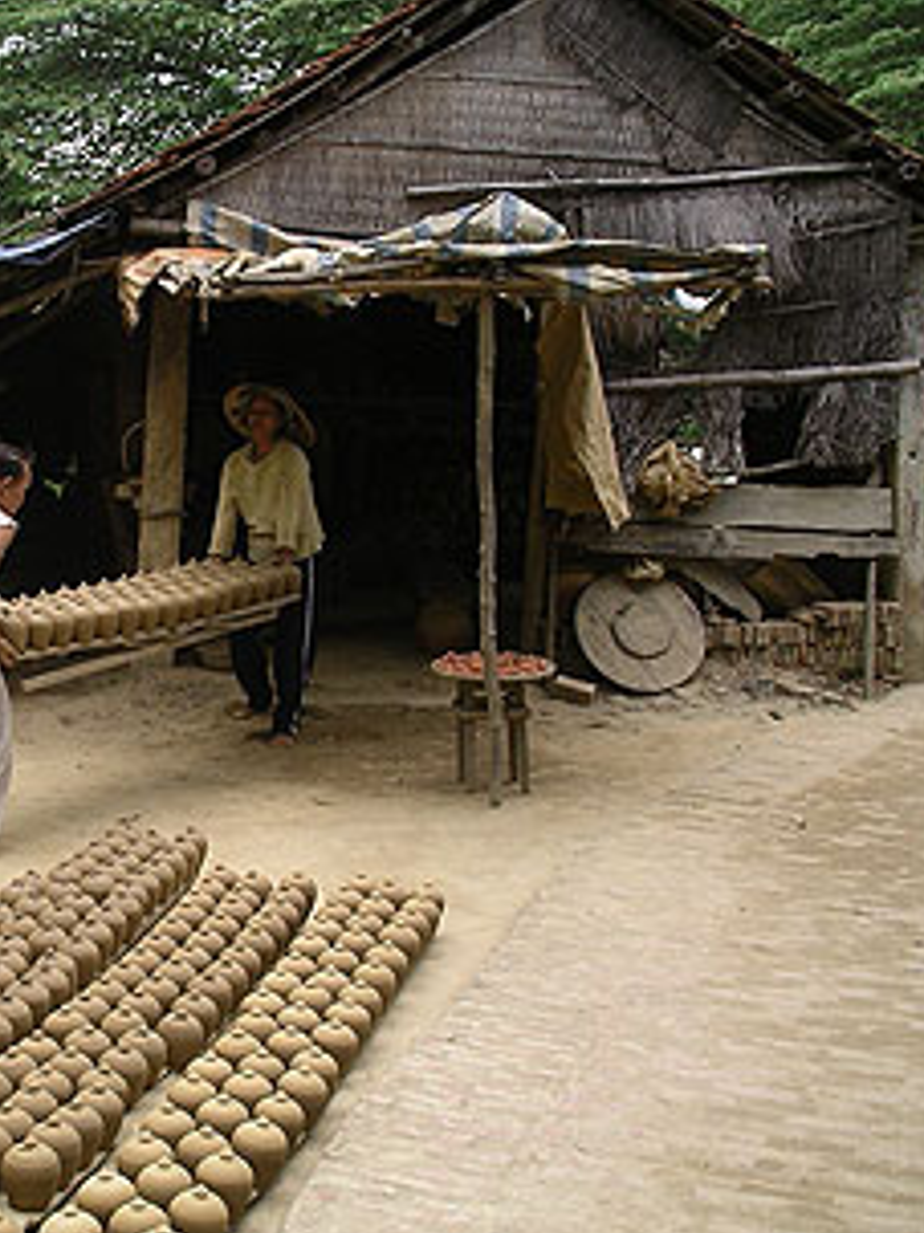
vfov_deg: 34.9
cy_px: 586
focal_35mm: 55
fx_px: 1959
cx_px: 126
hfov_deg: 25.8
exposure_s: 1/218
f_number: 3.5
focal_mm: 7.8
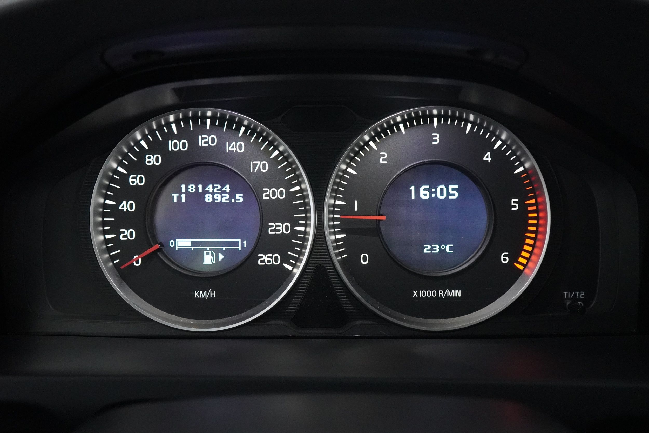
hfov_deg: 46.4
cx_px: 324
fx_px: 757
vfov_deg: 31.9
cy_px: 216
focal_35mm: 42
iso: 6400
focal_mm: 28
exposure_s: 1/50
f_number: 3.5
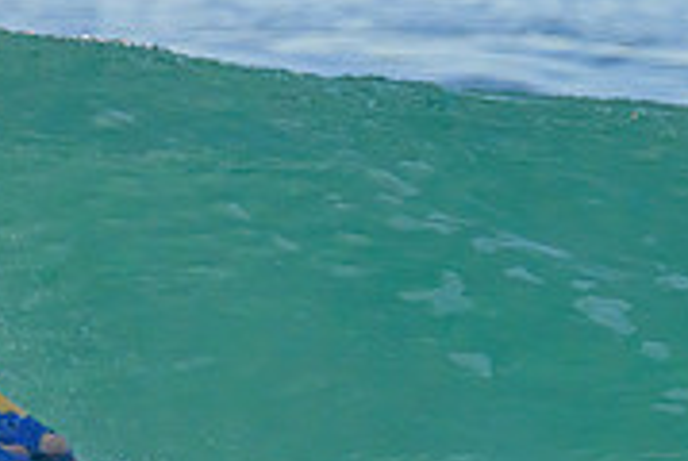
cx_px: 476
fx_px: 56987
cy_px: 464
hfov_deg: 0.7
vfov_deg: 0.5
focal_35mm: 2977
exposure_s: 1/1600
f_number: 11
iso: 1800
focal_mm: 800
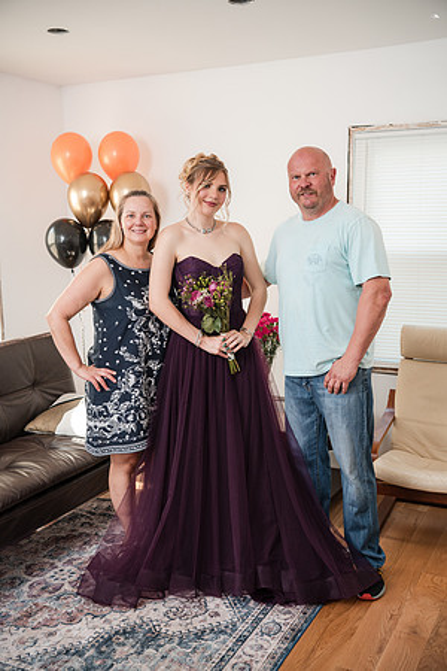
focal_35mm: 39
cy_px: 336
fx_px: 726
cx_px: 224
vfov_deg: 49.6
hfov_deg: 34.2
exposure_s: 1/250
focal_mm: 39
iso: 1000
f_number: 3.2
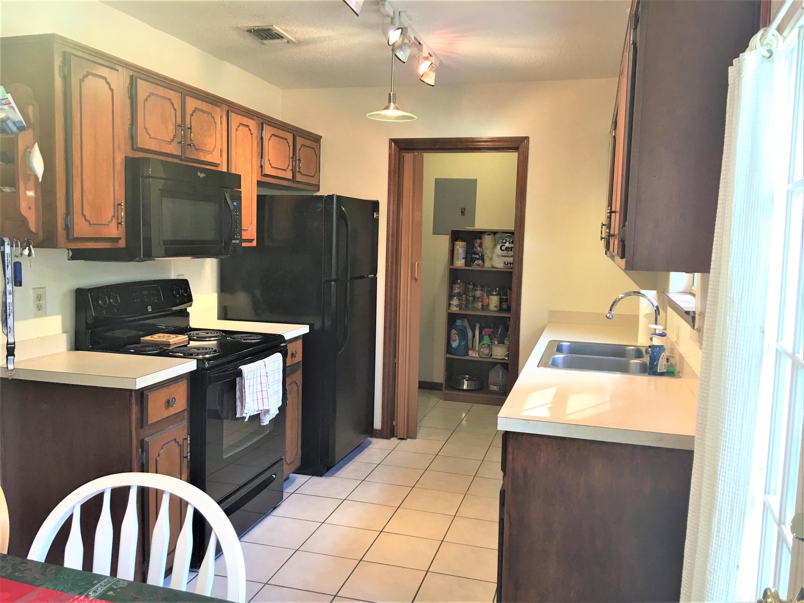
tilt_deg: -4.5
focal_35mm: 29
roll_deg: -1.2
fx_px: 674
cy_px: 302
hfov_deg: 61.7
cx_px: 402
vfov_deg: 48.2
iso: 40
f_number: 2.2
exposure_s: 1/15
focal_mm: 4.15
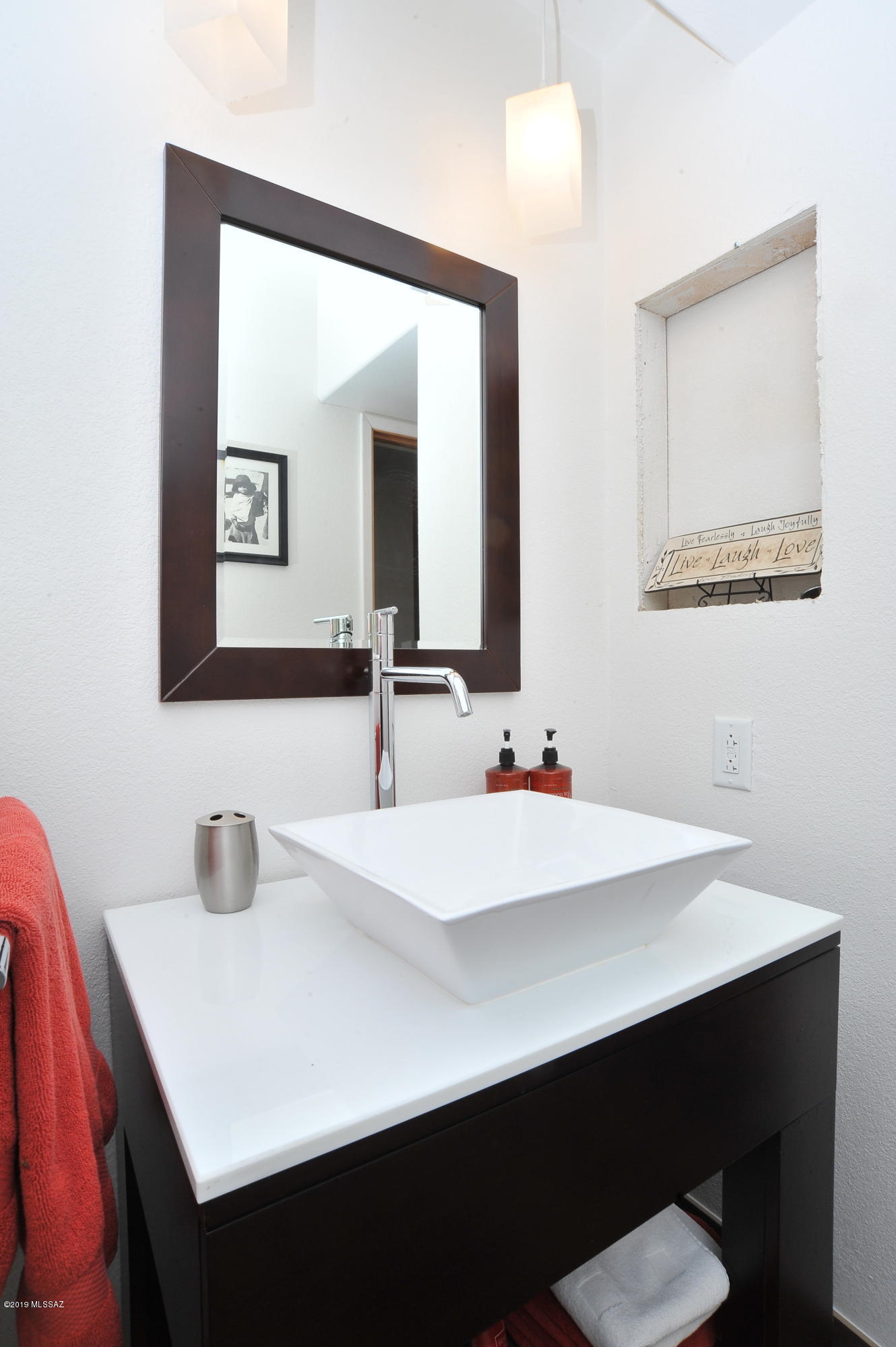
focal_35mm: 18
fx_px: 673
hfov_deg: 67.3
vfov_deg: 90.0
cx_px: 448
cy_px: 674
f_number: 22
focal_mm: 18
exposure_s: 1/30
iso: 640
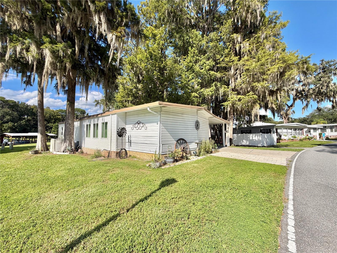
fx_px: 136
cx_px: 168
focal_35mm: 14
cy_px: 126
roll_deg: -0.1
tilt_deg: +4.4
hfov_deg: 102.1
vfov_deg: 85.7
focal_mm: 2.22
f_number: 2.2
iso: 25
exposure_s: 1/770
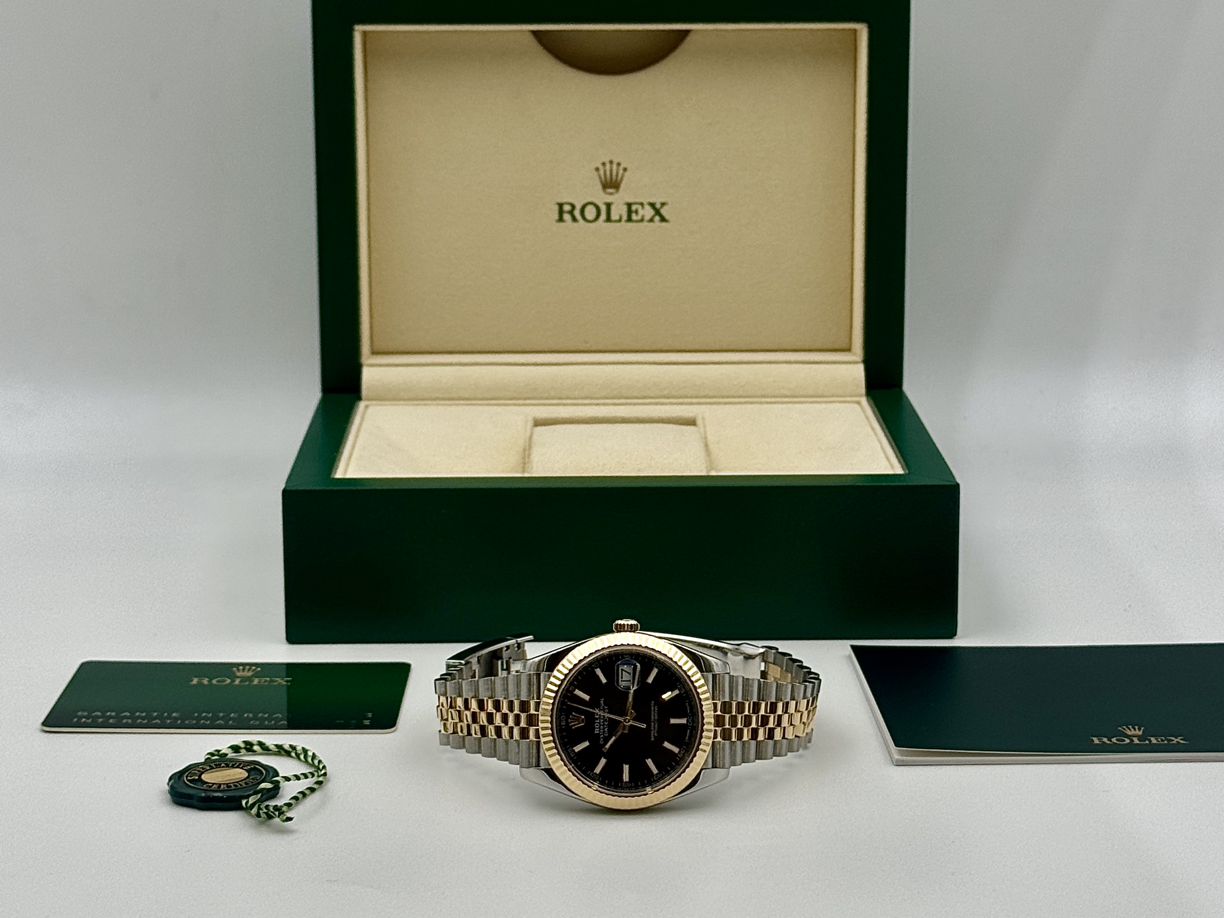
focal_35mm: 48
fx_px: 1697
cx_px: 612
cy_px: 459
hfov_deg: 39.7
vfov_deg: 30.3
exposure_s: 1/341
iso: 64
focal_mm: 6.76
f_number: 1.78
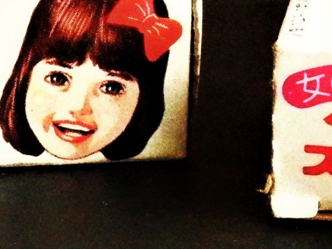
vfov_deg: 7.1
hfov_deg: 9.5
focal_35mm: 208
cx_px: 137
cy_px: 101
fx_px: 1995
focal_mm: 11.9
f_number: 4.4
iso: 3200
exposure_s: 1/400
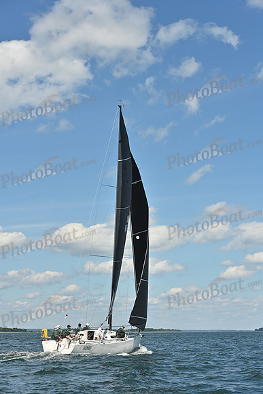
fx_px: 767
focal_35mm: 70
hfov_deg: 19.5
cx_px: 132
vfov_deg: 28.8
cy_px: 197
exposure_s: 1/1250
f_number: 9
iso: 250
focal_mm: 70
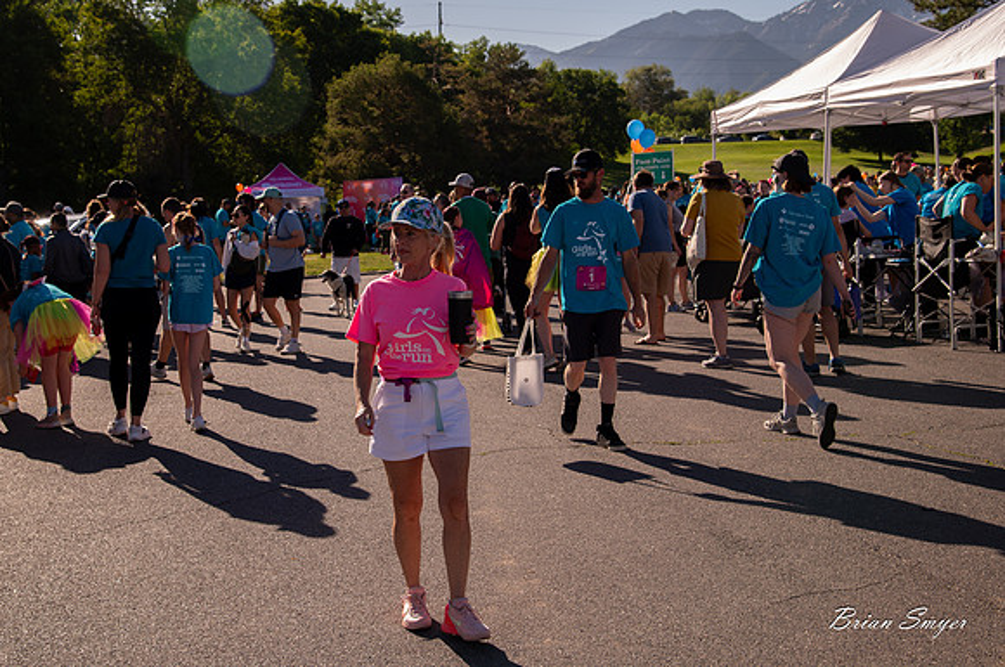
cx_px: 429
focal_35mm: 51
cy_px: 286
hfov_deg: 39.1
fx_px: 1412
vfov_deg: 26.6
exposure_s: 1/250
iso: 80
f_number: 6.3
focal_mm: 44
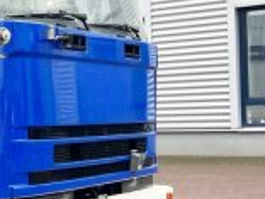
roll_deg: +2.0
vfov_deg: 13.8
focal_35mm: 107
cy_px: 126
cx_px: -245
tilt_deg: +2.1
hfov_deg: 15.3
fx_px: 819
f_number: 1.5
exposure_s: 1/223
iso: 40
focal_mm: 5.7
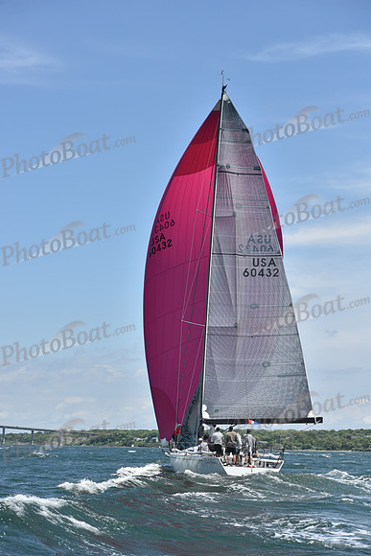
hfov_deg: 19.5
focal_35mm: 70
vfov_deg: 28.8
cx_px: 186
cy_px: 278
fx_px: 1081
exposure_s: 1/1600
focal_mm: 70
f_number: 6.3
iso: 250
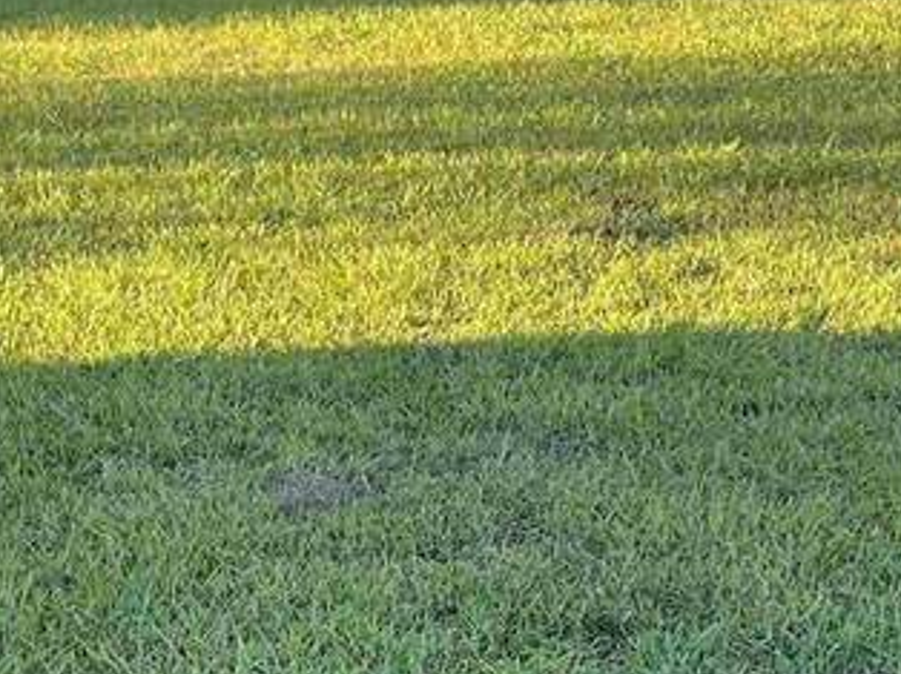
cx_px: 430
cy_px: 608
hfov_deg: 18.6
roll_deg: +0.4
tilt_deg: -15.8
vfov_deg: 13.8
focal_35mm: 106
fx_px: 2757
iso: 40
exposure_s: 1/209
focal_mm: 5.1
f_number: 1.6
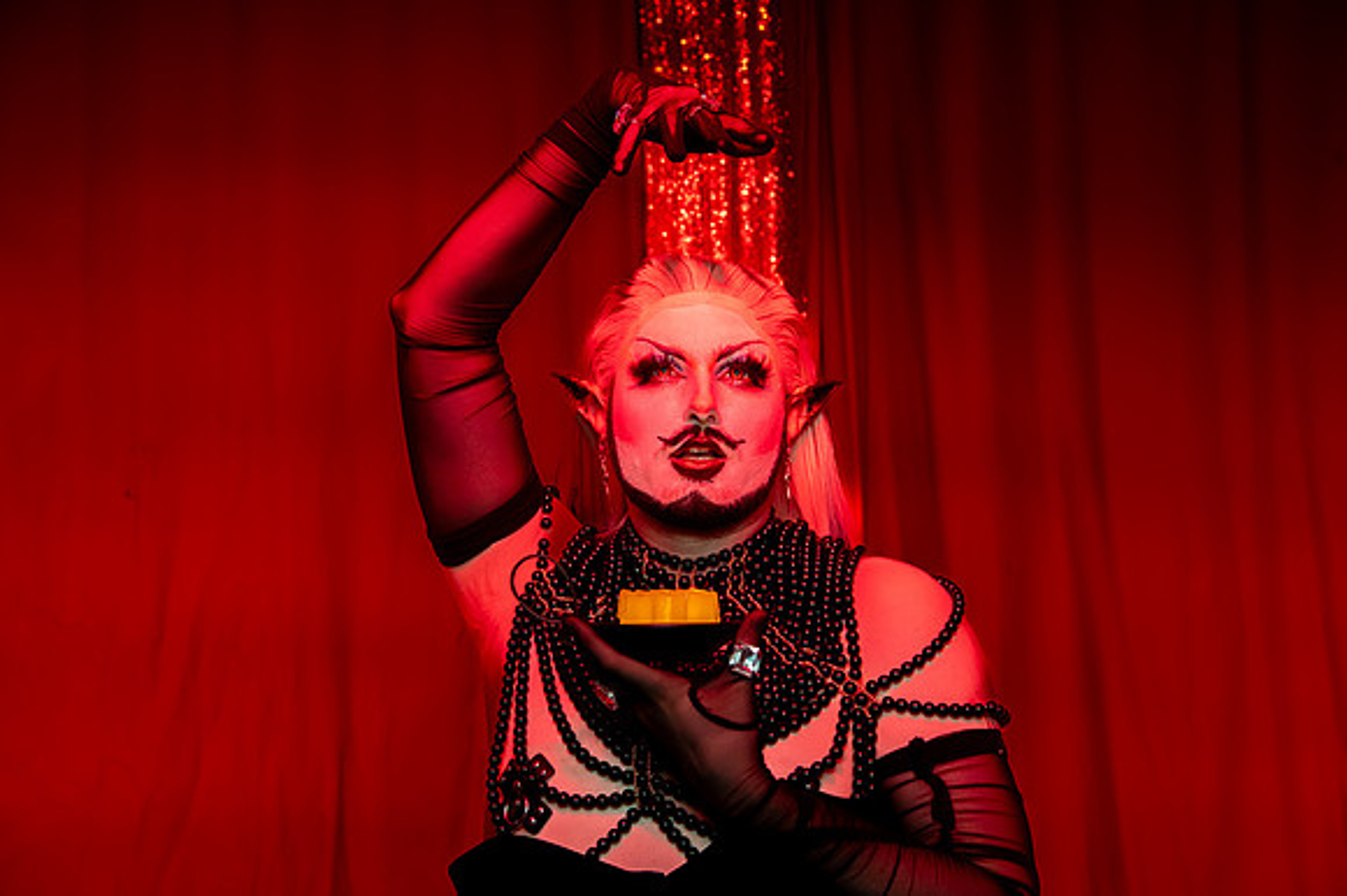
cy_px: 448
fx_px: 2020
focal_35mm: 54
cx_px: 674
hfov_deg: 36.9
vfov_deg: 25.0
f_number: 4.5
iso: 4000
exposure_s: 1/250
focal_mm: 52
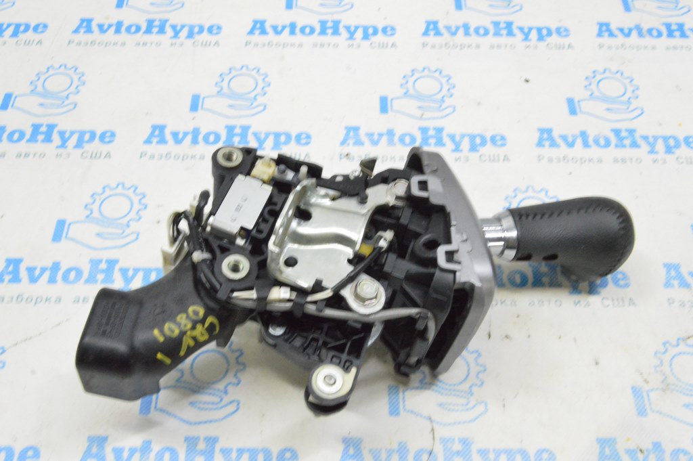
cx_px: 346
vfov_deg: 34.2
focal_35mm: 39
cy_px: 230
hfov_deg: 49.6
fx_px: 750
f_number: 20
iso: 6400
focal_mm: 26
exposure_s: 1/15
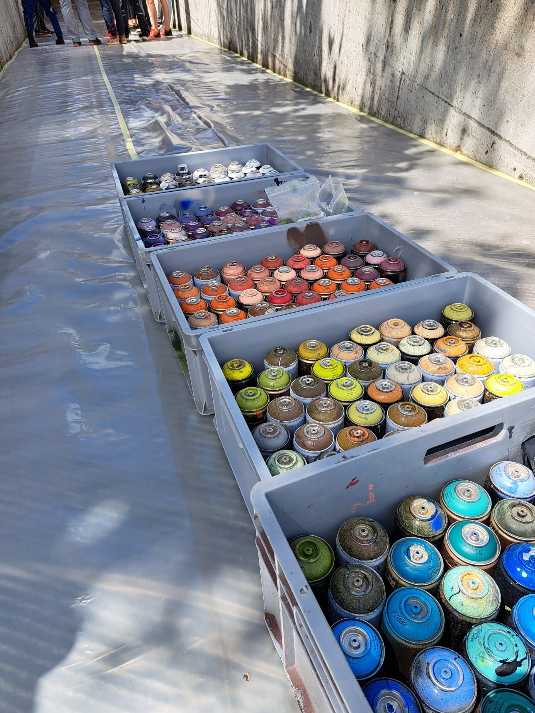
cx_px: 268
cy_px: 356
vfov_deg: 71.6
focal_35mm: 24
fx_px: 495
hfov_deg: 56.8
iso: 50
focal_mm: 5.23
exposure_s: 1/920
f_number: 1.8
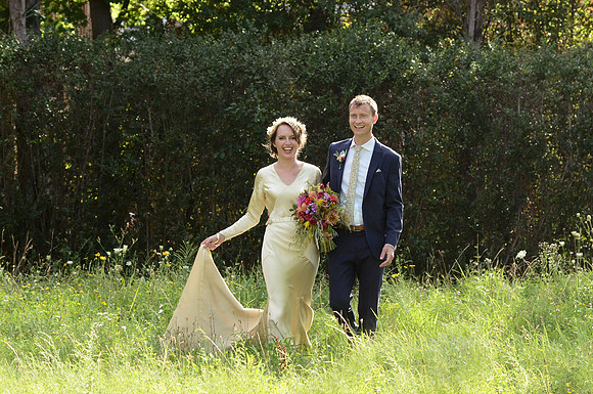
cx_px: 296
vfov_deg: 10.6
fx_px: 2122
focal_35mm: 129
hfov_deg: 15.9
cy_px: 197
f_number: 5
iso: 400
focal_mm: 86
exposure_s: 1/320
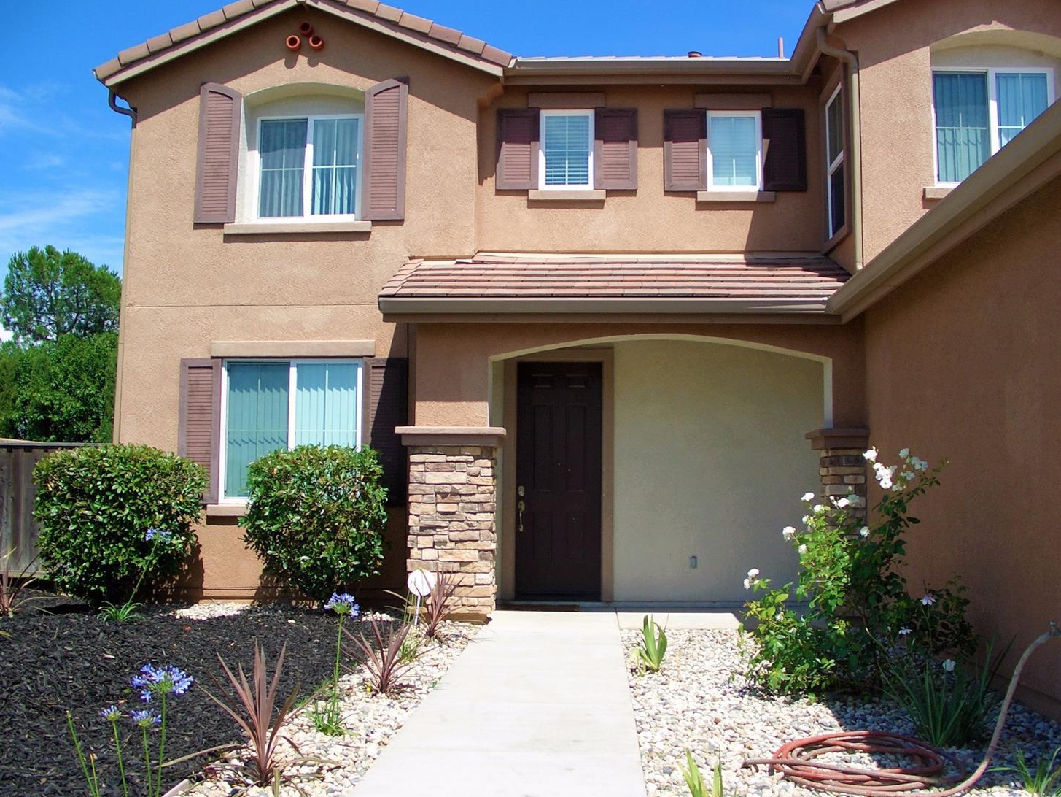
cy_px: 397
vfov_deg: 41.8
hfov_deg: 53.9
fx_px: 1042
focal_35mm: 34
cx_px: 519
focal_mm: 7.1
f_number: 4
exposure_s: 1/500
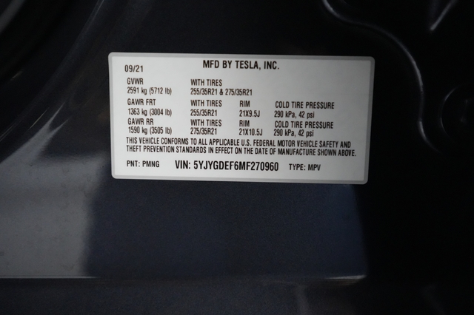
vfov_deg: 46.4
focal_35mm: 28
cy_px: 158
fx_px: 368
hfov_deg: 65.5
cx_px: 237
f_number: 2.8
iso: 10000
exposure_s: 1/160
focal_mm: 28
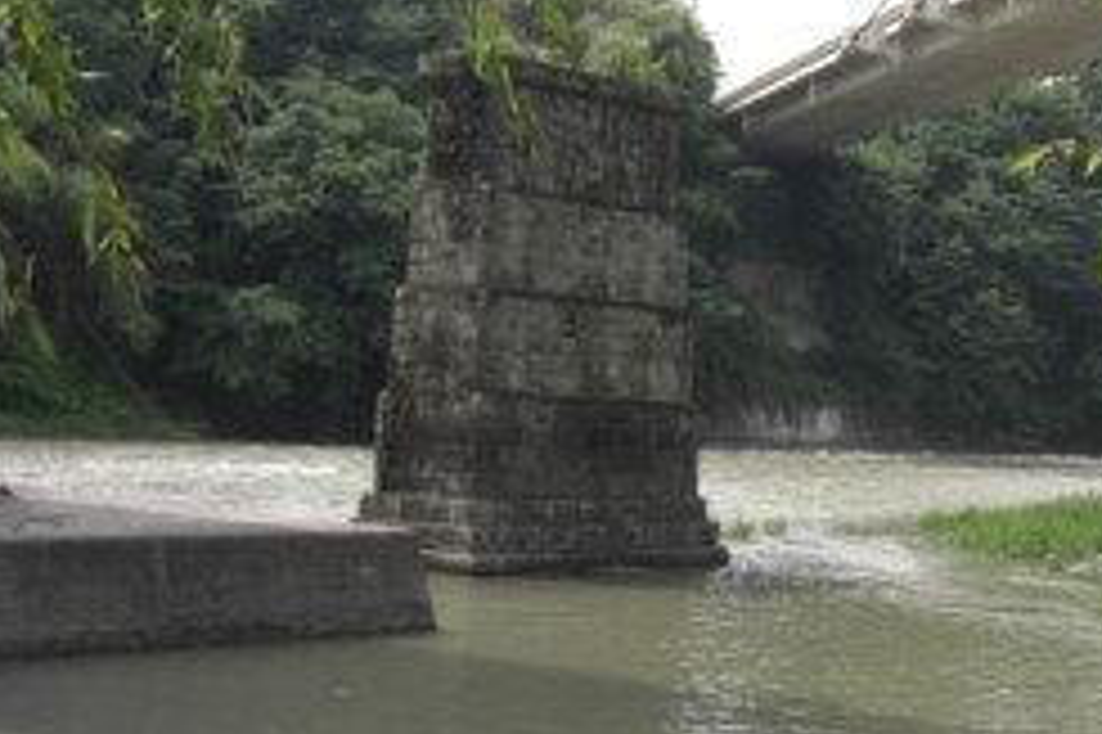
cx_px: 972
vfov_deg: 19.1
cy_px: 477
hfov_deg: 27.5
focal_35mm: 71
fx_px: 2172
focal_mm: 7.9
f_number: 4
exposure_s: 1/400
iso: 80
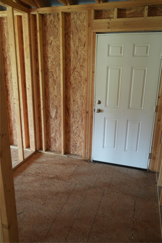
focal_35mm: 28
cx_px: 81
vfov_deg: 65.5
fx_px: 189
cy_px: 122
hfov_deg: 46.4
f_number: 3.5
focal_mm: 28
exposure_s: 1/160
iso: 3200
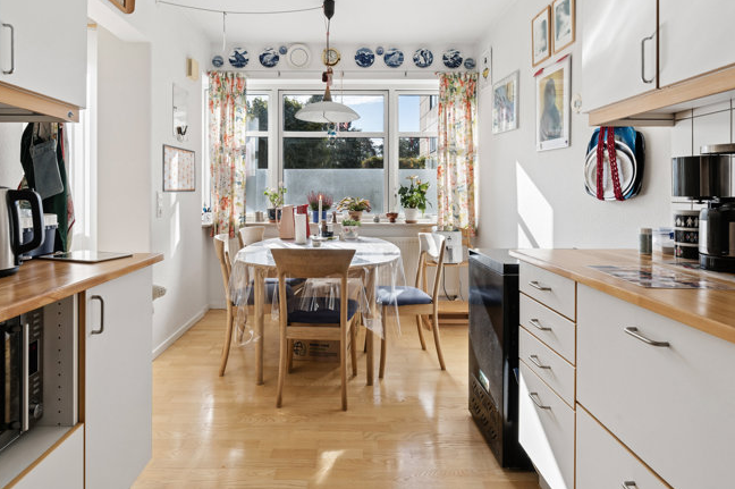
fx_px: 428
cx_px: 346
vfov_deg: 58.8
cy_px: 189
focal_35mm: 21
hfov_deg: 81.2
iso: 160
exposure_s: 1/60
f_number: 10
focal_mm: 17
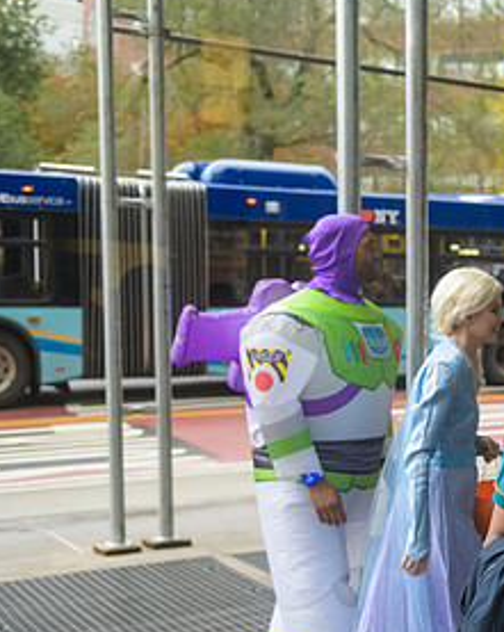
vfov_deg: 29.9
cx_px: 607
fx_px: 1177
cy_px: 407
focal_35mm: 63
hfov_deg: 22.3
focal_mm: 32
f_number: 3.2
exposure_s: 1/250
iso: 800
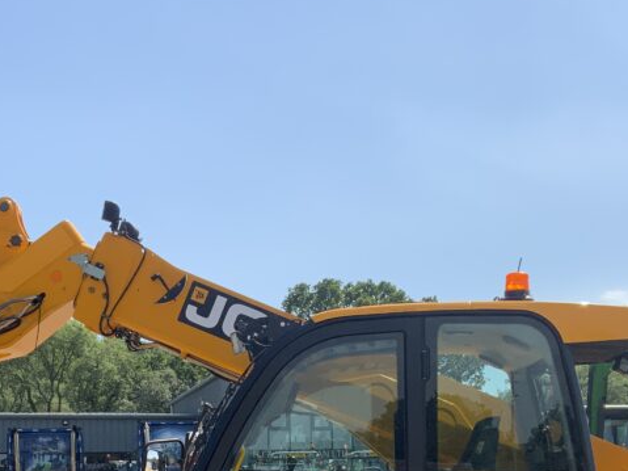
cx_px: 265
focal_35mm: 62
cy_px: 484
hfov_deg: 31.2
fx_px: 1125
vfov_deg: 22.6
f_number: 1.8
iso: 16
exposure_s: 1/2320
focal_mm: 3
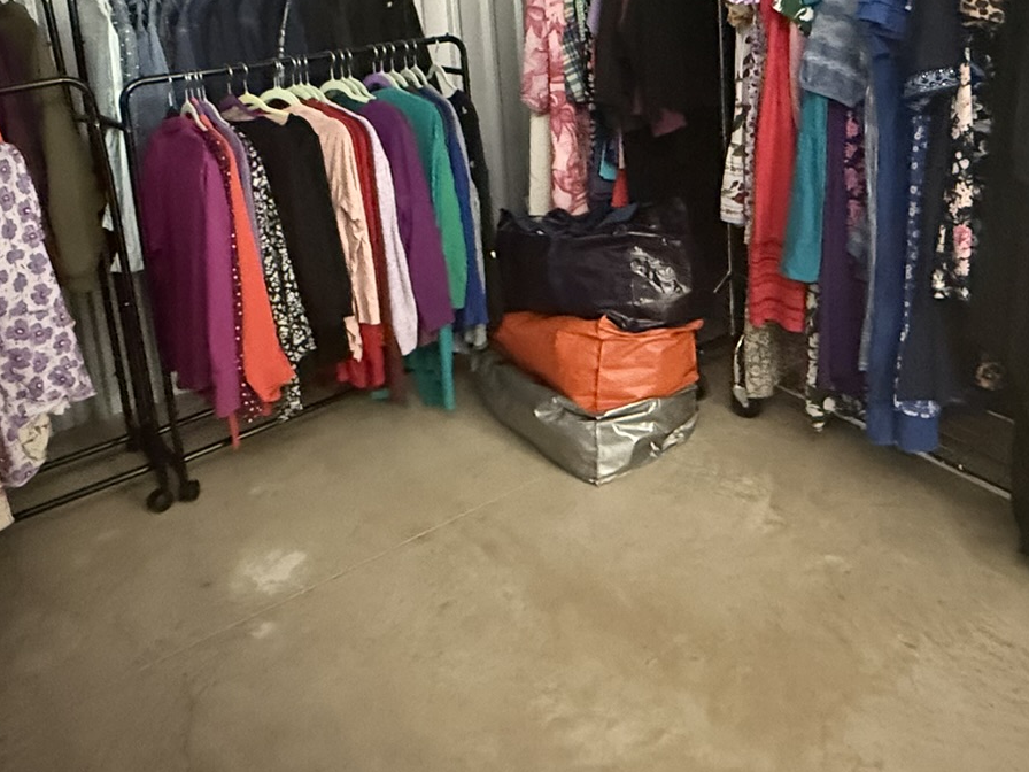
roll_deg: +2.5
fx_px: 951
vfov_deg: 41.5
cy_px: 115
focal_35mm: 32
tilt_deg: -11.0
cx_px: 621
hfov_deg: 56.4
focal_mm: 2.22
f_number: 2.2
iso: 1600
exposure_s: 1/30
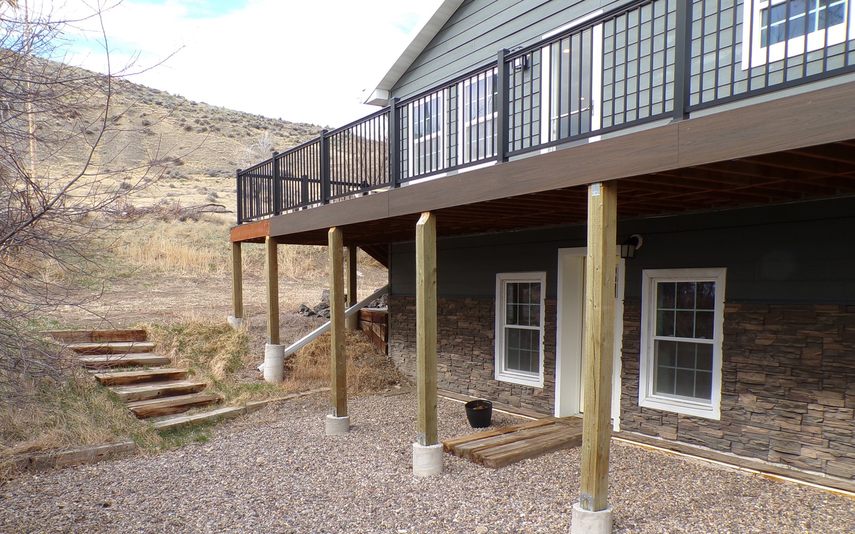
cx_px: 427
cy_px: 374
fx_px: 722
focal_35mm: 31
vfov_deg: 39.9
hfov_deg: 61.2
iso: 100
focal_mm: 4.3
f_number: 4.4
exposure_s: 1/200
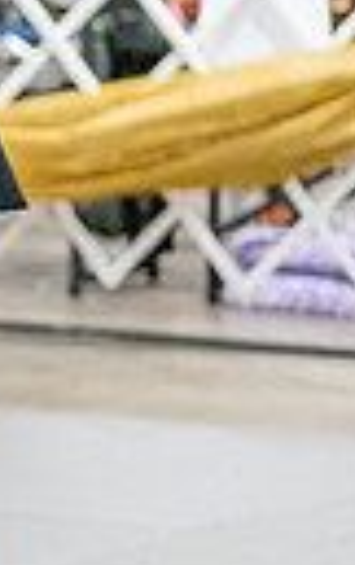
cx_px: -732
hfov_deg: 2.6
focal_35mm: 509
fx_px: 7853
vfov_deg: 4.1
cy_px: 256
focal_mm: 111
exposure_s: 1/250
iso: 8000
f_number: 2.8
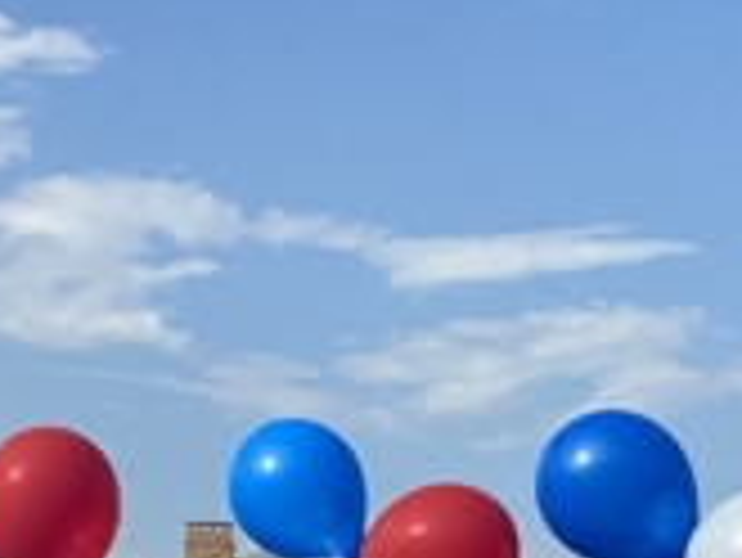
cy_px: 783
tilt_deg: +0.0
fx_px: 2252
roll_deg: -2.0
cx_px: 164
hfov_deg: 18.6
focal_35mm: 105
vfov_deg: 13.5
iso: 32
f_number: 1.8
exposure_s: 1/2358
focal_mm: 4.25
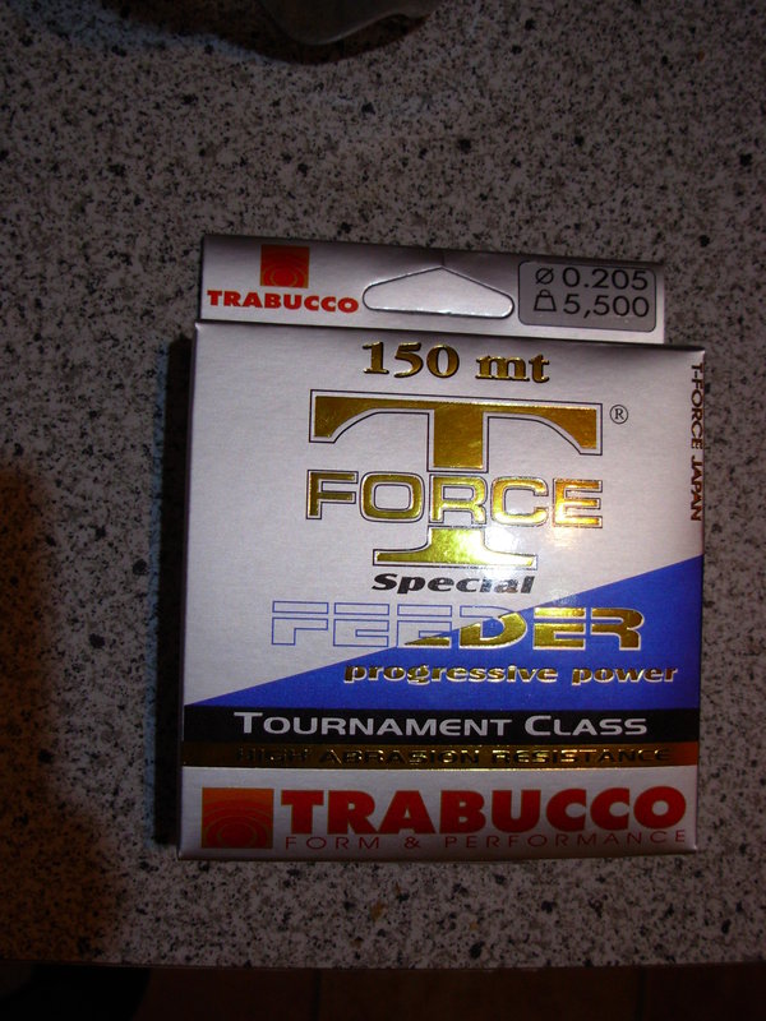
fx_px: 1121
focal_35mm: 38
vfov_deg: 49.0
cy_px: 510
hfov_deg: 37.7
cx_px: 383
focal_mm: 6.3
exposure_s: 1/32
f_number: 2.9
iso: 67
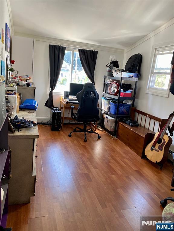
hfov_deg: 53.1
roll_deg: -6.3
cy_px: 116
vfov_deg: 67.3
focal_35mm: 26
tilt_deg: -11.1
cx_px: 87
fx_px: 174
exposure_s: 1/101
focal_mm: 4.25
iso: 125
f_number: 1.8
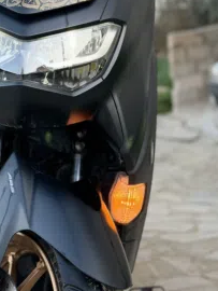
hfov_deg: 20.6
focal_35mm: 71
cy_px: 88
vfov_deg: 27.2
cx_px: 63
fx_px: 595
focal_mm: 6.76
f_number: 1.78
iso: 125
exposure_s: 1/172
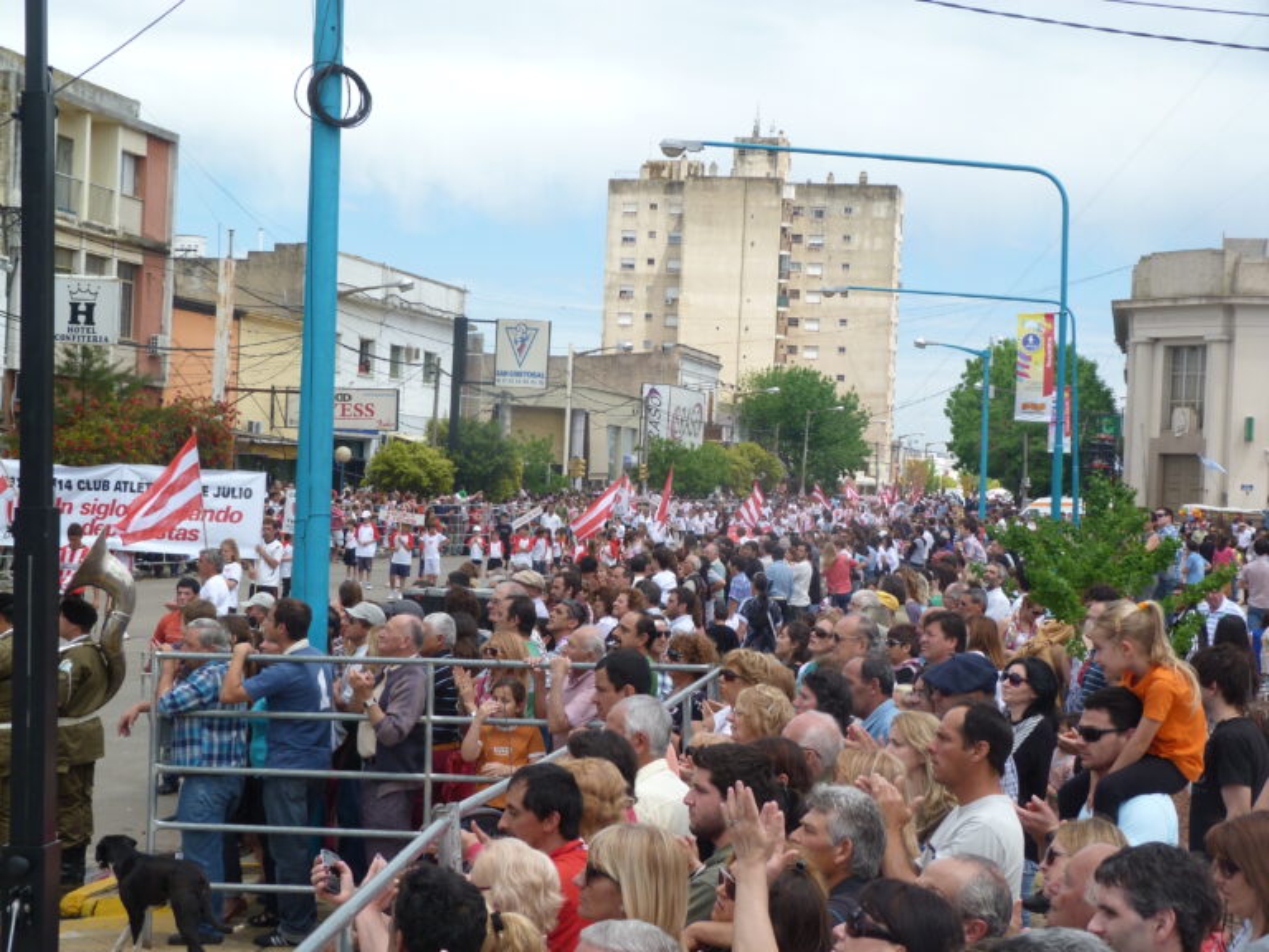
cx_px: 634
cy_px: 476
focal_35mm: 69
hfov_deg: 28.2
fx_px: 2529
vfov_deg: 21.3
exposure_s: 1/500
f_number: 3.6
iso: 80
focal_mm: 12.4
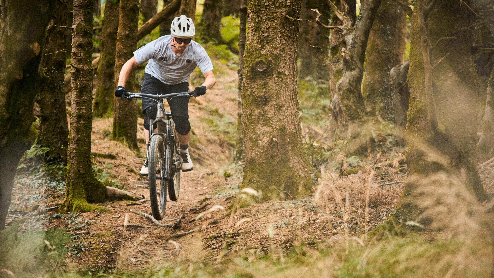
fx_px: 2751
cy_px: 141
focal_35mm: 210
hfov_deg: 10.3
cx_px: 247
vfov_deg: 5.8
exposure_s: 1/500
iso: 2500
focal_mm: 200
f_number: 4
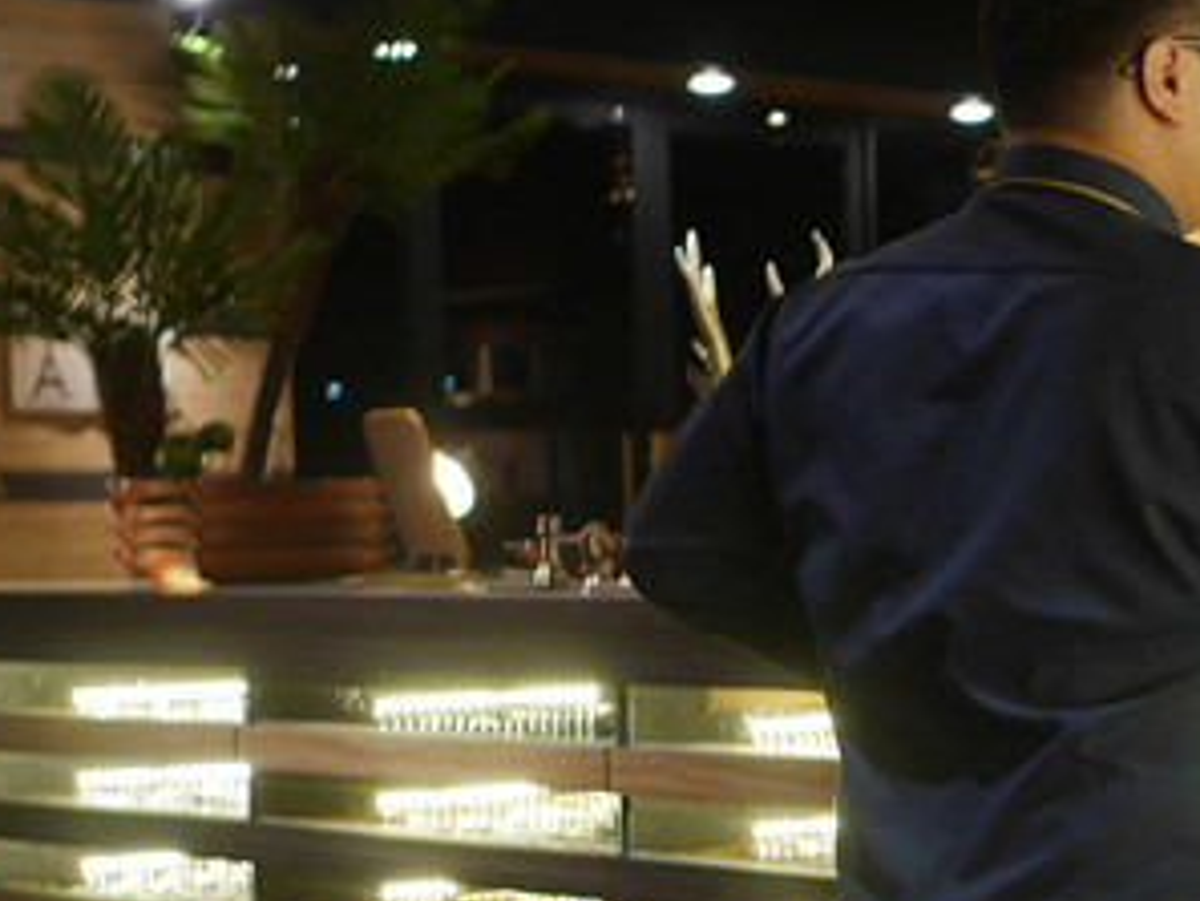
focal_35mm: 101
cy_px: 792
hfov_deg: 17.9
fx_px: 3503
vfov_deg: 14.5
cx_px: 1640
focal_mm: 15
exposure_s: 1/100
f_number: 1.7
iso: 200
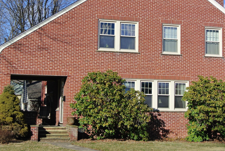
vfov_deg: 16.9
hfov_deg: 25.0
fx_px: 507
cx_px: 125
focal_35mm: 81
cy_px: 62
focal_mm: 20.3
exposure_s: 1/640
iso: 100
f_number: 5
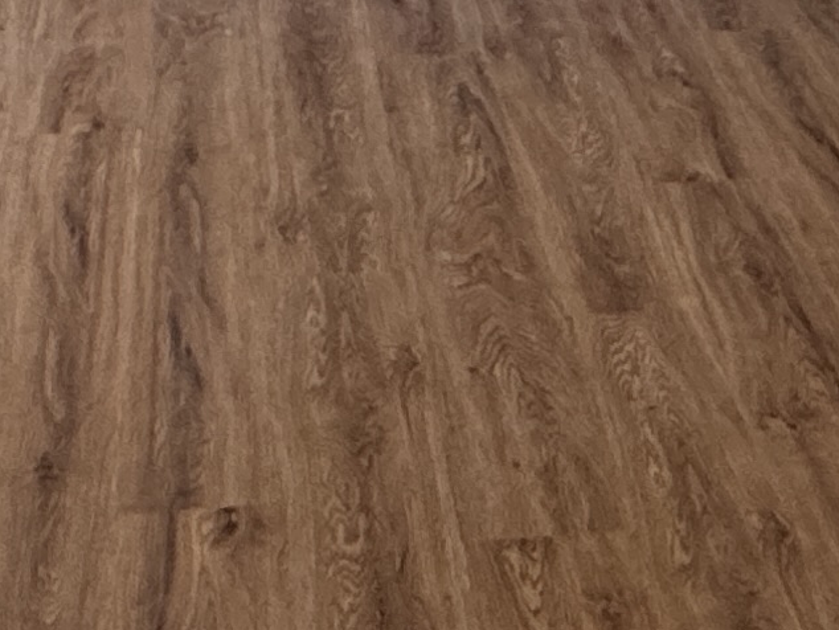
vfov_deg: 14.0
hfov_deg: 21.8
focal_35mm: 89
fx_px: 2158
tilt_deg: -5.9
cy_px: -625
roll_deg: -1.0
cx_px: 609
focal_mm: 2.22
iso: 250
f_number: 2.2
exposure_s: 1/60
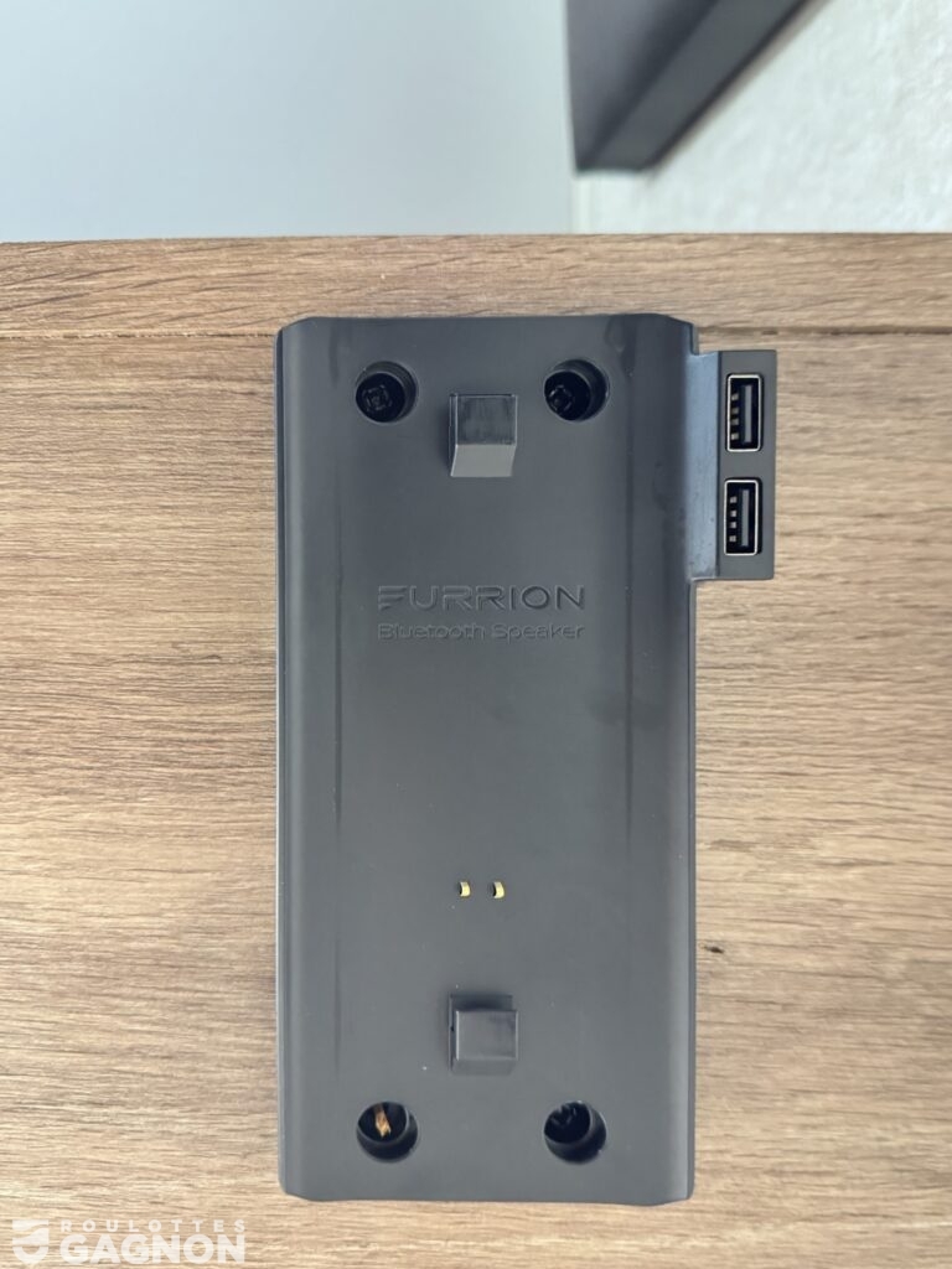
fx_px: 880
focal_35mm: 24
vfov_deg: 71.6
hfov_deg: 56.8
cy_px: 634
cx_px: 476
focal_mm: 6.76
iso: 800
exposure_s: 1/60
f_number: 1.78
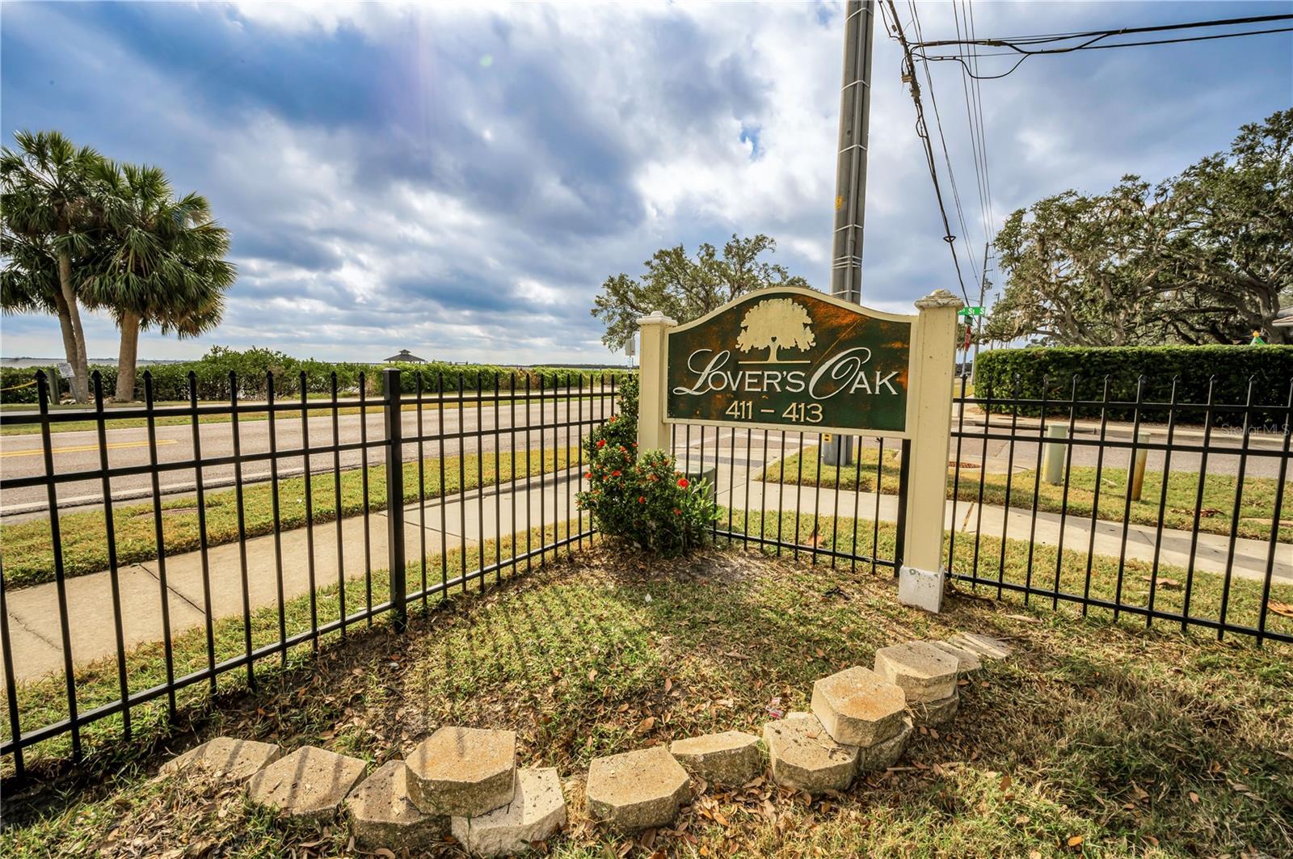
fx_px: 538
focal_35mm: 15
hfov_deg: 100.5
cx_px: 646
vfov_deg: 77.2
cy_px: 430
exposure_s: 1/160
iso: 250
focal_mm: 15
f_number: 20
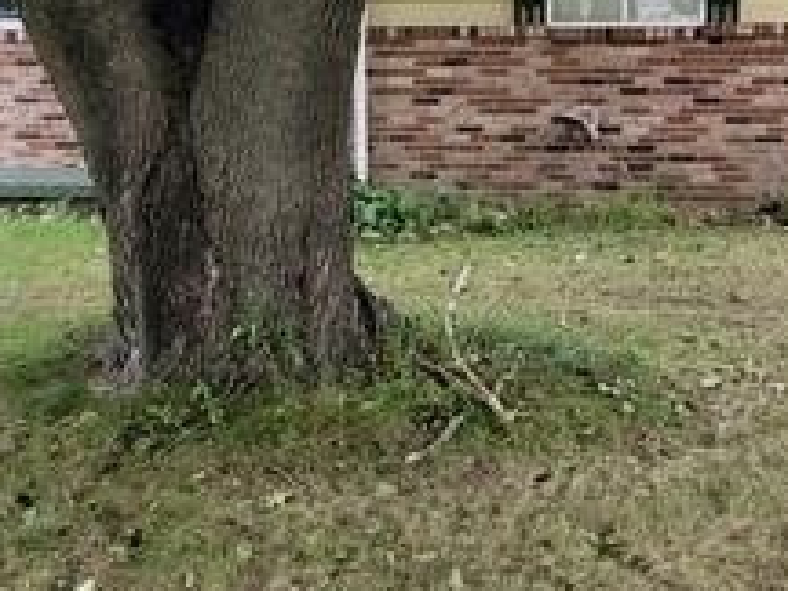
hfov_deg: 27.4
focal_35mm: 71
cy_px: 150
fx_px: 1616
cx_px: 376
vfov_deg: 20.6
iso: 64
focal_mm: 6.7
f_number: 1.8
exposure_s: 1/60
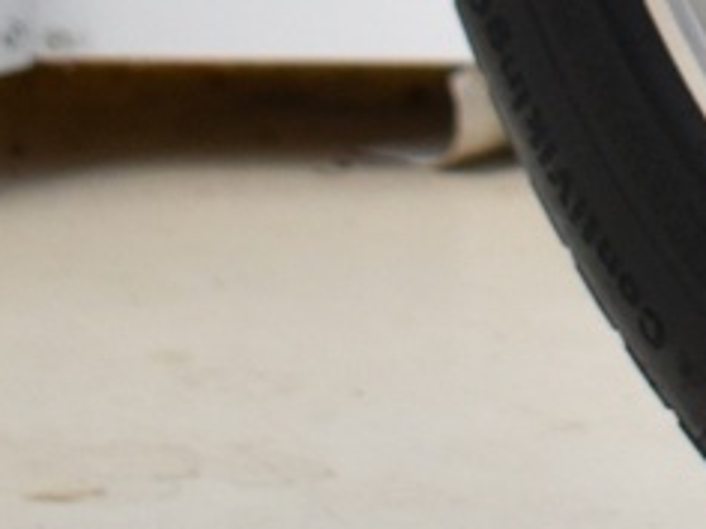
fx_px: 6247
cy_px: -395
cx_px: 1738
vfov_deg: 4.8
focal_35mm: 306
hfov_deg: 6.2
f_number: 4.2
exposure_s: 1/60
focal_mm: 31
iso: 1000
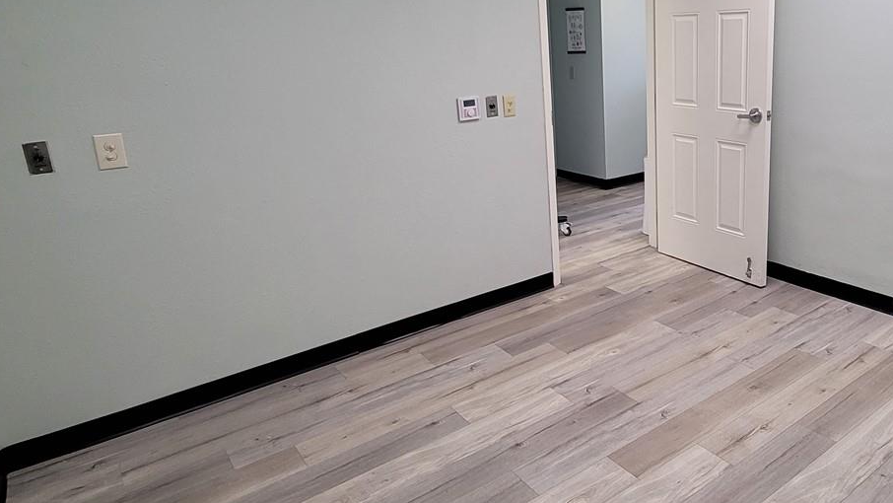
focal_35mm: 25
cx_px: 621
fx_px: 592
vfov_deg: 45.6
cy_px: 188
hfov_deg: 71.0
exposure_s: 1/60
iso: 200
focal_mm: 2.2
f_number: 2.2
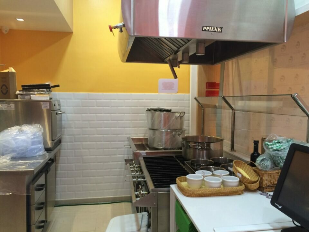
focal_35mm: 29
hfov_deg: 61.7
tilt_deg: -3.4
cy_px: 116
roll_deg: +0.0
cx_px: 154
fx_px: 259
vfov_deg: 48.2
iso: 80
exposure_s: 1/30
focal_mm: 4.15
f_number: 2.2
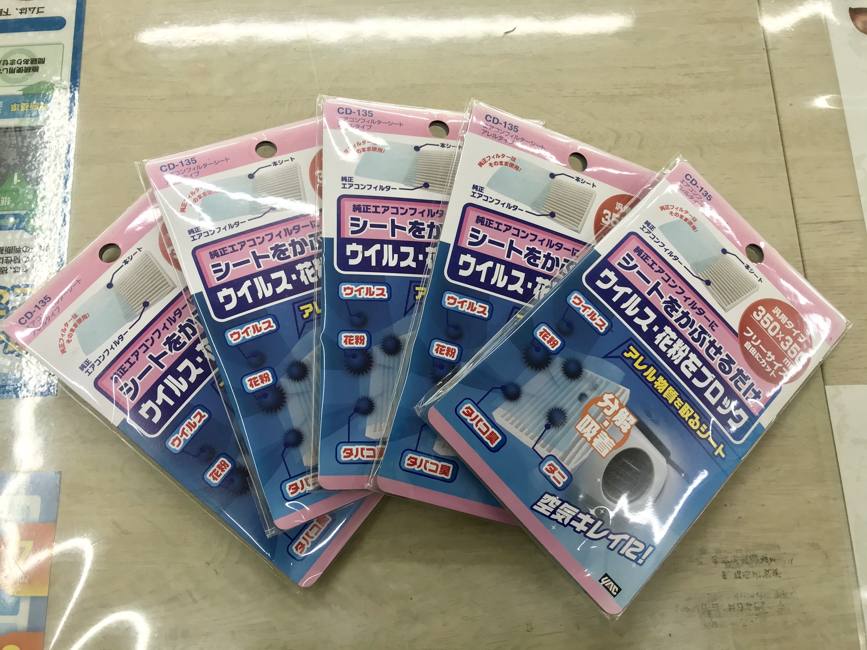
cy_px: 325
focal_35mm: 28
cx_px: 434
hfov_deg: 63.4
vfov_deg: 49.7
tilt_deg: -75.5
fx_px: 701
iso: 25
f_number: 1.8
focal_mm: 3.99
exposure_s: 1/40
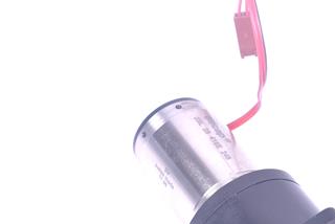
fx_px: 1099
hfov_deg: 17.1
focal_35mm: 118
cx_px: 287
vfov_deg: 11.6
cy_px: 159
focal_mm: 42
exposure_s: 1/200
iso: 200
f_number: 11
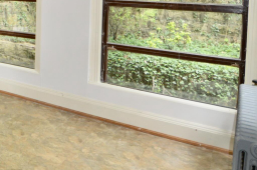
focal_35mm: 44
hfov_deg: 35.7
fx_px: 314
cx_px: -45
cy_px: -2
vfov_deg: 28.5
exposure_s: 1/60
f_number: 3.5
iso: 400
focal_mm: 10
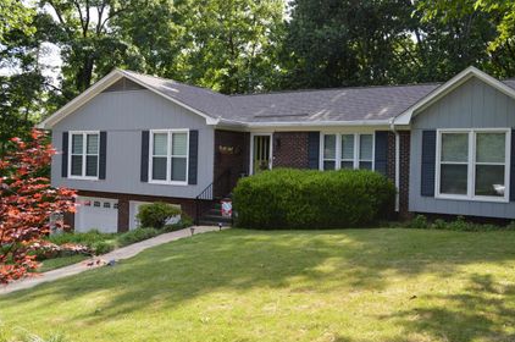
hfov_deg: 58.7
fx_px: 457
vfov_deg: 41.0
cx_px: 283
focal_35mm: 32
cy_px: 162
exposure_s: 1/125
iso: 100
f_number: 5.6
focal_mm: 18
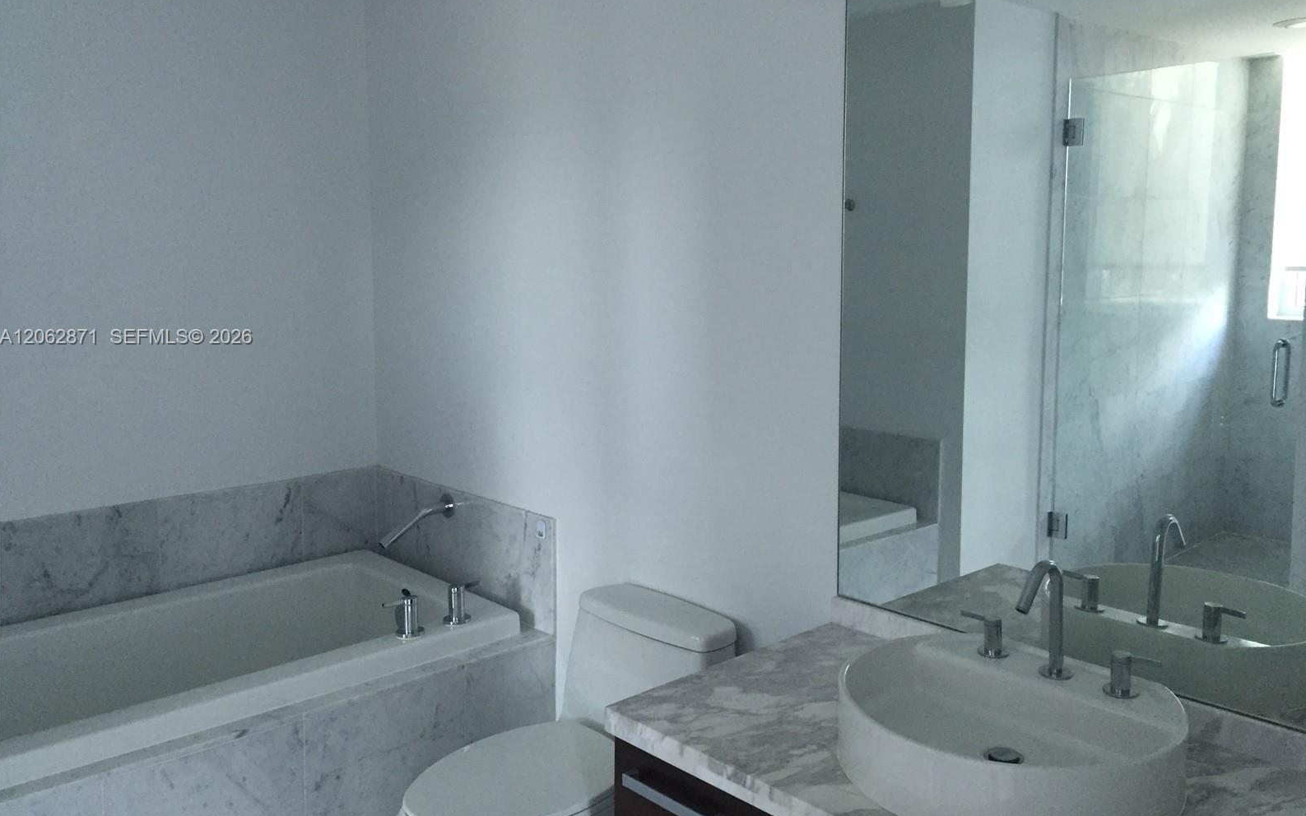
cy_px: 338
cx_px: 654
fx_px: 1103
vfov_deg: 40.5
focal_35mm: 31
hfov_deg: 61.2
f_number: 2.2
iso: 100
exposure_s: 1/30
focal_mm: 4.15
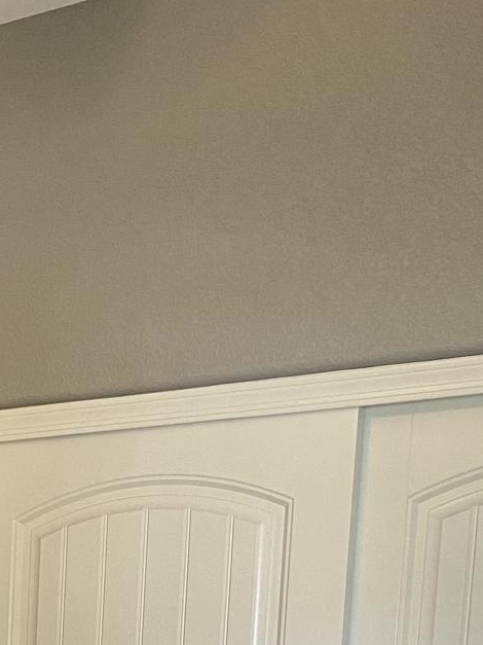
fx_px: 1545
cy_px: 1007
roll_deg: -0.9
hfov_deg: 16.4
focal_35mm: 83
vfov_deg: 19.9
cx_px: -213
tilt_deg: -9.3
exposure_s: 1/60
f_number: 1.8
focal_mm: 4.25
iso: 80
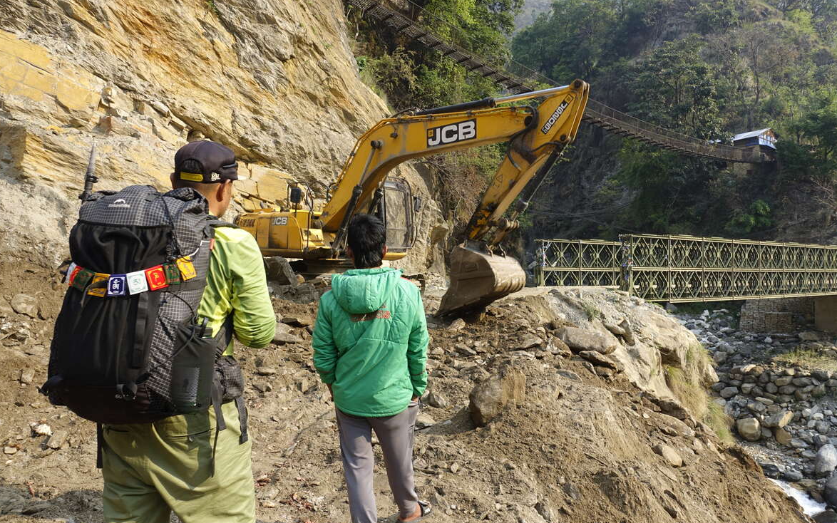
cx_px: 417
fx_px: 570
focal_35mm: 25
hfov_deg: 72.5
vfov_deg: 49.3
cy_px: 266
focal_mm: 8.8
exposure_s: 1/125
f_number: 5.6
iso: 125
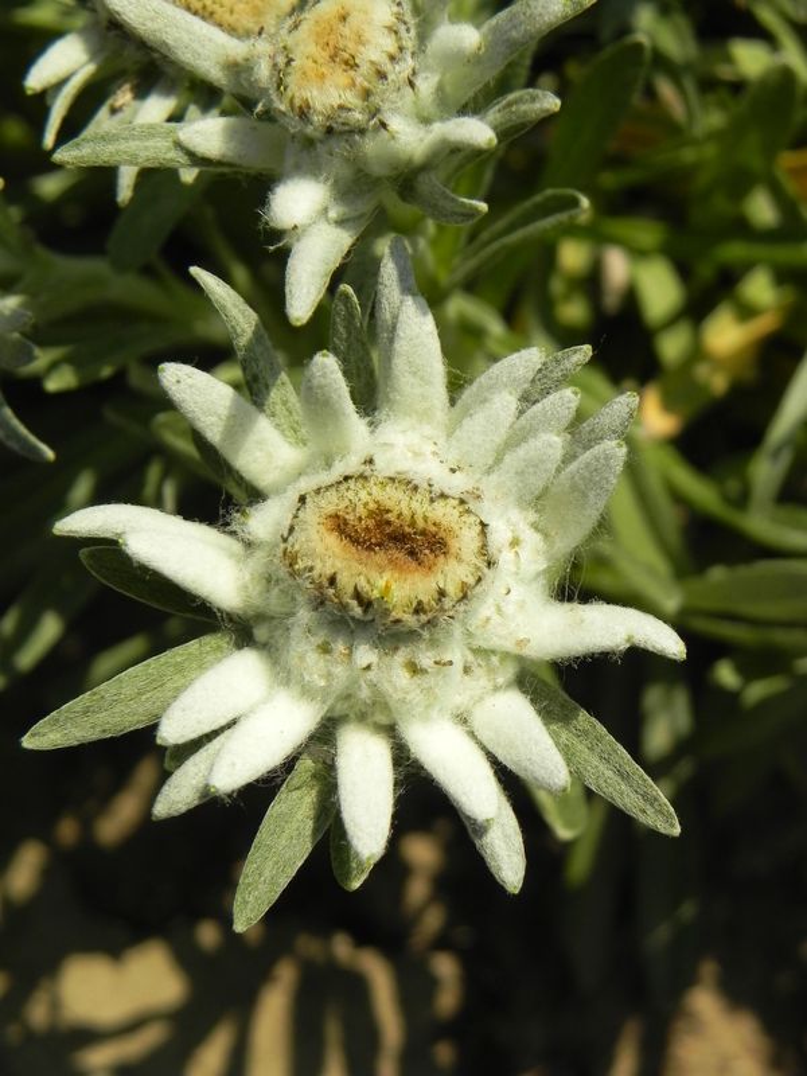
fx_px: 2331
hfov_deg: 19.6
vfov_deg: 26.0
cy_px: 538
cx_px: 404
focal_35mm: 75
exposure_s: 1/2000
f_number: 5
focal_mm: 13.4
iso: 160
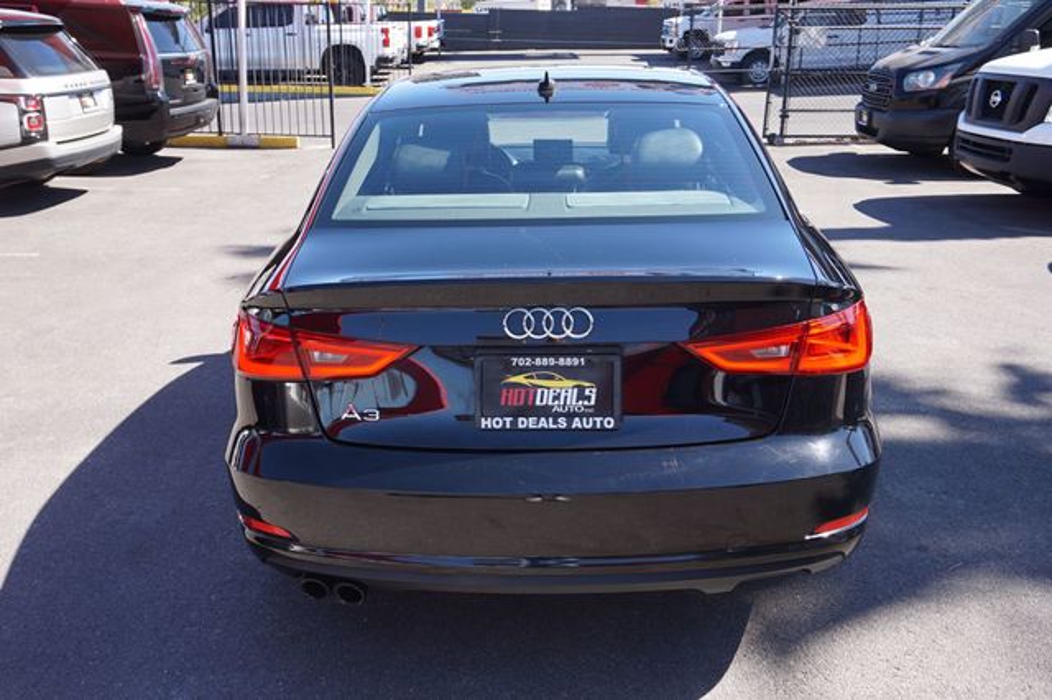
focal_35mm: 33
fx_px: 964
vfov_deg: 39.9
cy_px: 350
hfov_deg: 57.2
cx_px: 526
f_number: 6.3
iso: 100
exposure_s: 1/80
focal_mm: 22
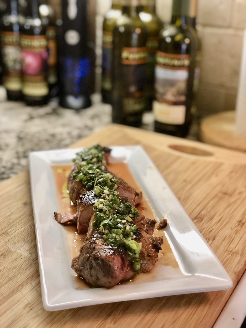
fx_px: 493
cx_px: 123
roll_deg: -1.6
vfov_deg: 36.8
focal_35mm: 52
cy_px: 164
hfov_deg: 28.0
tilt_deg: -23.7
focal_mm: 6
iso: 100
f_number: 2.4
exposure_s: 1/40
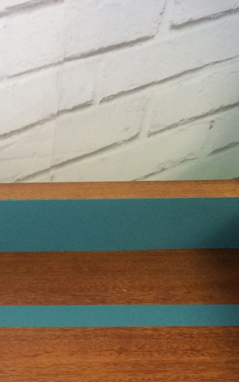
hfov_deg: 16.8
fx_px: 761
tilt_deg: -50.1
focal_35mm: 73
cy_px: 331
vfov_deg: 27.4
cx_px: -74
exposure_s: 1/33
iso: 80
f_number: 2.2
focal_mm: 4.15
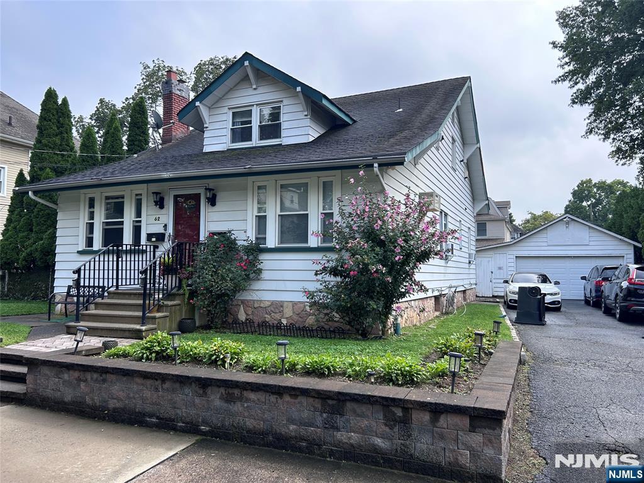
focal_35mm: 26
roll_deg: +0.5
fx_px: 484
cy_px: 242
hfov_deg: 67.3
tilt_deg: +2.6
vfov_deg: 53.1
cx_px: 322
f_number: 1.5
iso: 50
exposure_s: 1/1751
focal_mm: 5.7
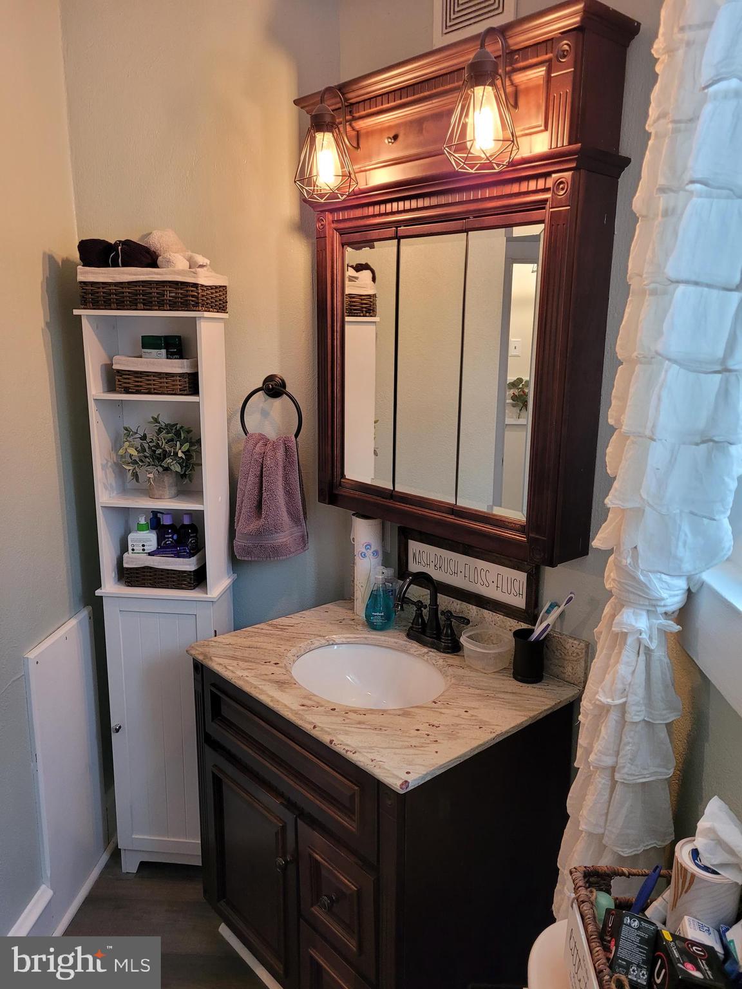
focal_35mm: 26
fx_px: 743
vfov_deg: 67.3
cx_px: 371
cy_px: 494
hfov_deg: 53.1
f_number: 1.8
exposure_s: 1/59
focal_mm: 5.4
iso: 250
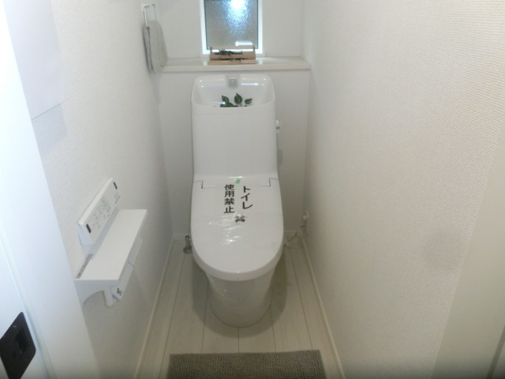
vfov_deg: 56.8
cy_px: 190
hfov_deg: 71.6
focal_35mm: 24
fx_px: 350
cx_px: 252
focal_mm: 4.24
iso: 400
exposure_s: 1/100
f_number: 3
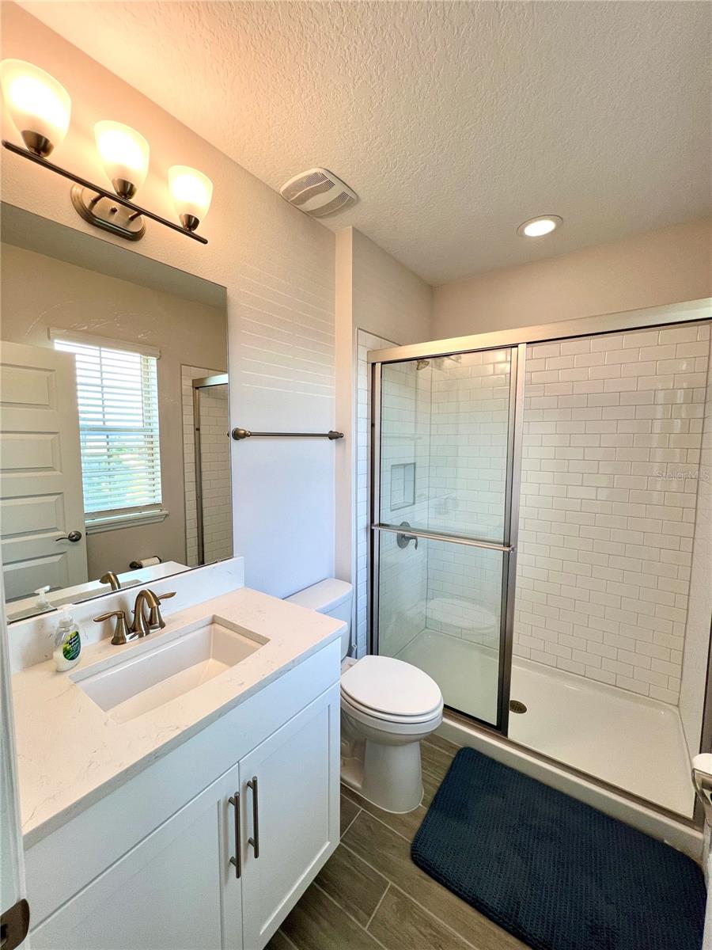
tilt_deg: -5.0
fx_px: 357
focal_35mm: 13
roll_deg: -0.3
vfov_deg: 106.2
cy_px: 475
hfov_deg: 89.9
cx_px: 356
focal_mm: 1.57
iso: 100
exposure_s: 1/120
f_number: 1.8
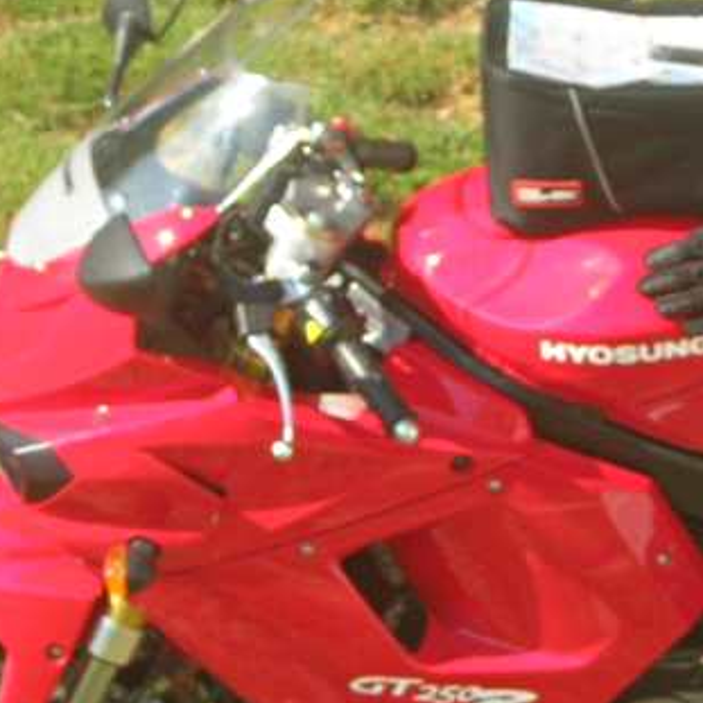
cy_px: 203
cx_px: 816
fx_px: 7559
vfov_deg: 5.3
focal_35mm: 329
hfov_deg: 5.3
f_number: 8.2
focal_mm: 23.4
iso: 64
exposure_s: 1/82
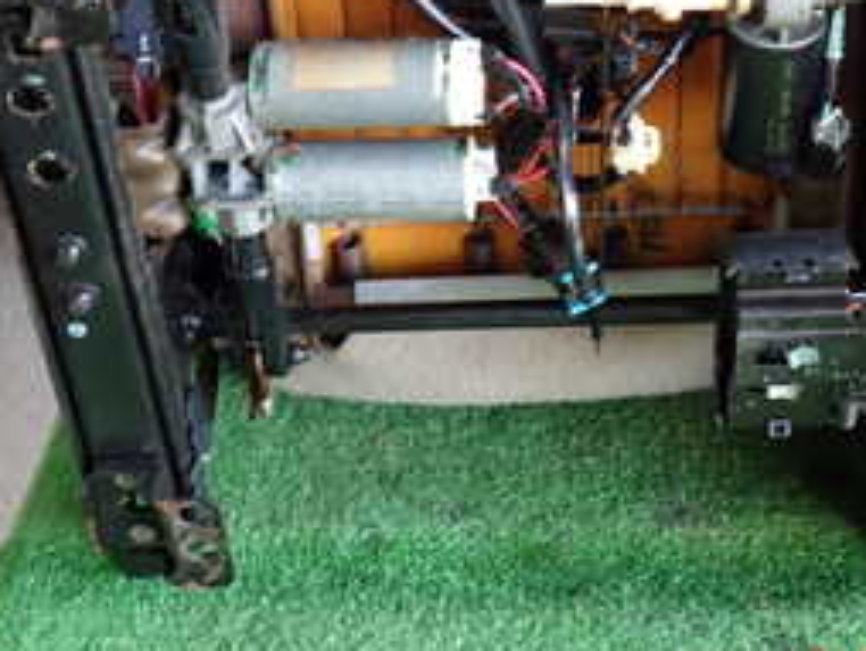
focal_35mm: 59
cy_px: -41
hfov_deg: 32.5
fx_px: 1477
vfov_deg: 23.5
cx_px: 559
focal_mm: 4.5
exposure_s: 1/40
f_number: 2
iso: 200
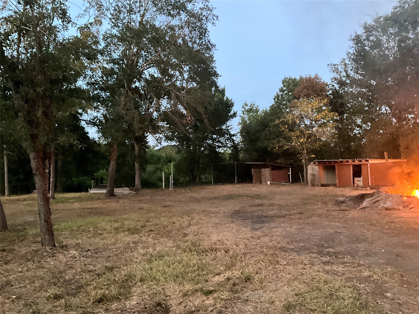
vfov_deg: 48.2
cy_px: 157
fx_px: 351
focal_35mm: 29
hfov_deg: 61.7
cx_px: 210
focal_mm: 3
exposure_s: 1/30
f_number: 1.8
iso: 500
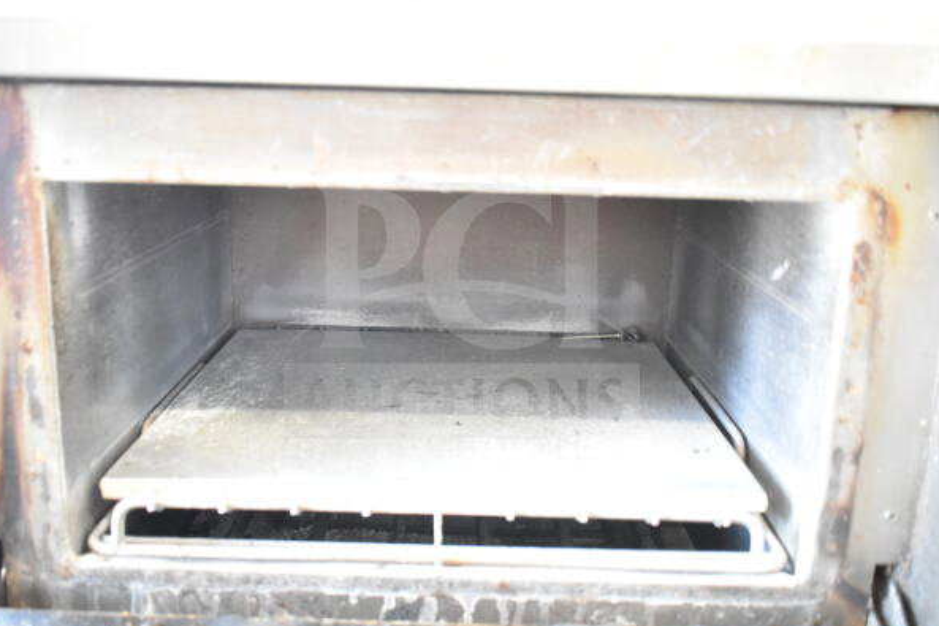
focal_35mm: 36
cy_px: 313
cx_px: 461
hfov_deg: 53.8
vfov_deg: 37.3
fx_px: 926
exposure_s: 1/40
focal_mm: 23
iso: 5600
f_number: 3.8
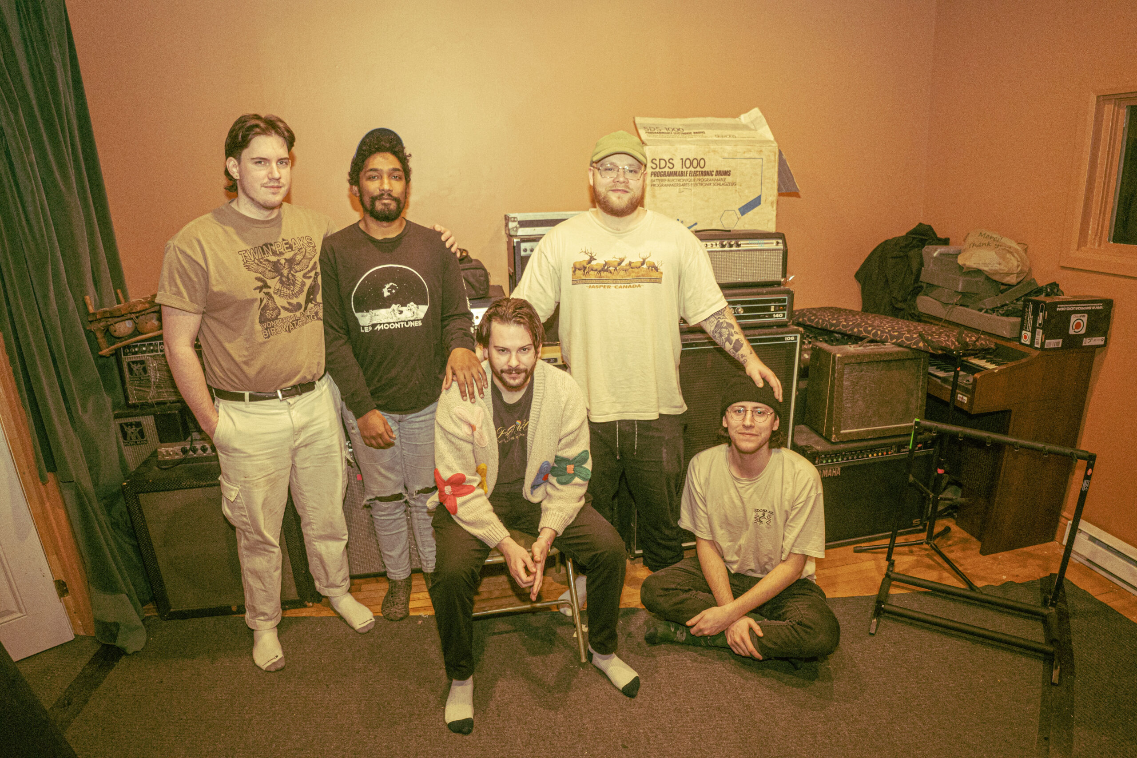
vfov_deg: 61.9
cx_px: 568
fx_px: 632
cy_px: 379
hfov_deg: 84.0
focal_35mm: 20
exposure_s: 1/400
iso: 6400
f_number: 2.8
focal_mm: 20
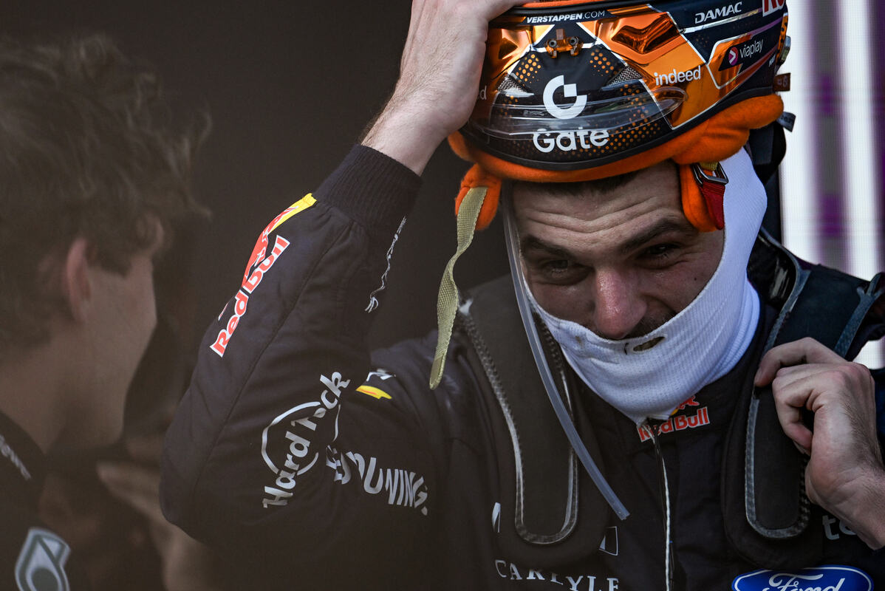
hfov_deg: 5.2
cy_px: 296
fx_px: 9838
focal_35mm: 400
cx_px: 442
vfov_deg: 3.4
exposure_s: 1/3200
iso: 1250
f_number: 4.5
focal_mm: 400
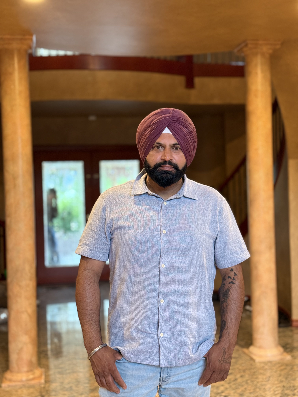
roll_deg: +1.6
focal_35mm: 48
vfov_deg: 39.7
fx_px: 551
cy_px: 198
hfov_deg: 30.3
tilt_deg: -0.5
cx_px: 149
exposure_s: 1/40
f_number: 1.78
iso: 320
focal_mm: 6.76
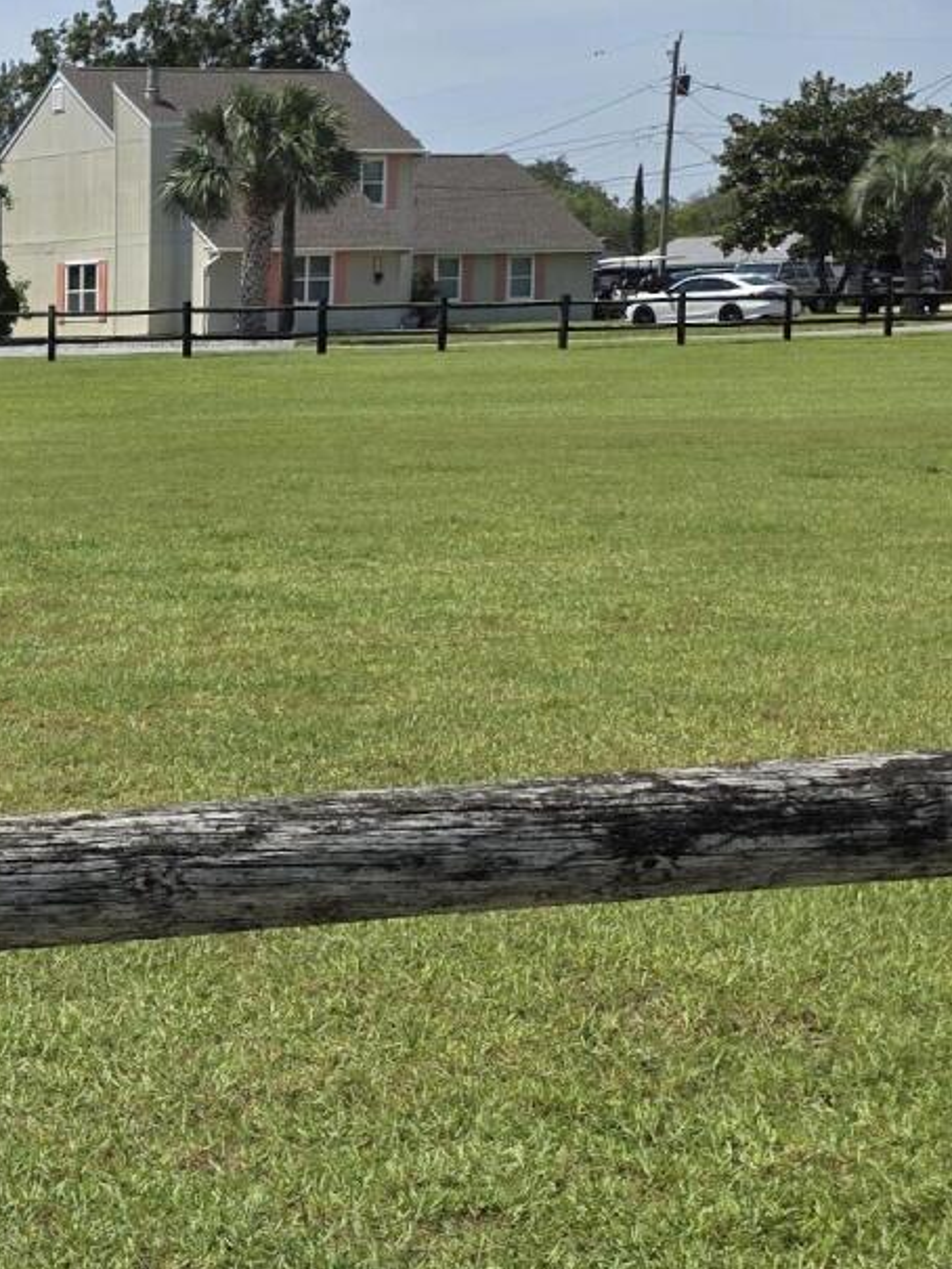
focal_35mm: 76
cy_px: 784
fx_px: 2786
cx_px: -426
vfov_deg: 25.6
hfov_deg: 17.6
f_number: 1.7
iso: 64
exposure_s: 1/7944
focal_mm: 6.3
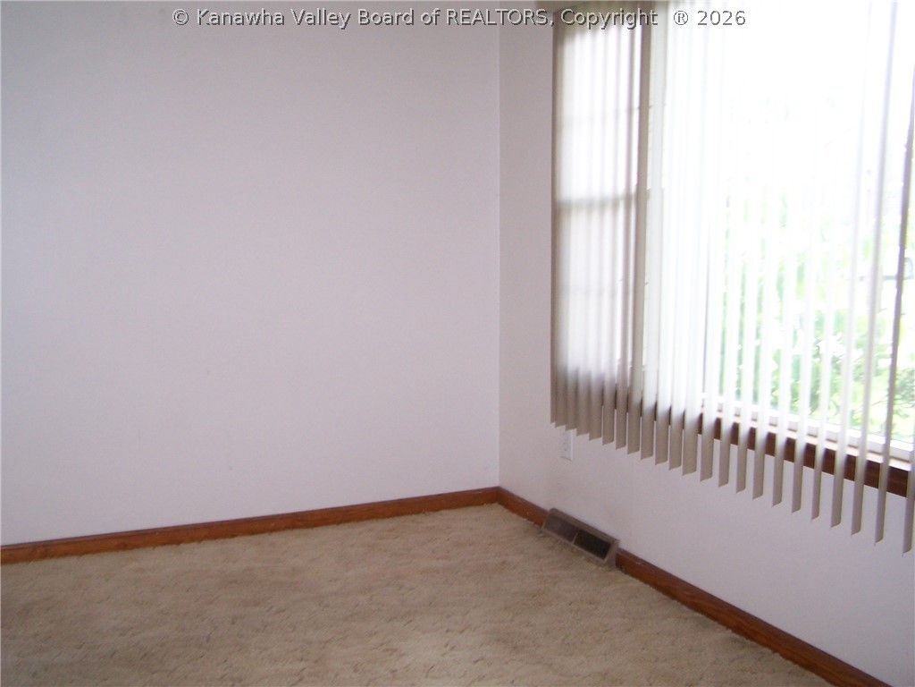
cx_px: 458
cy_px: 344
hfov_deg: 49.0
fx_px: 1004
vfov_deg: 37.7
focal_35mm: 38
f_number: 2.8
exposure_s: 1/60
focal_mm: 6.3
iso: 140
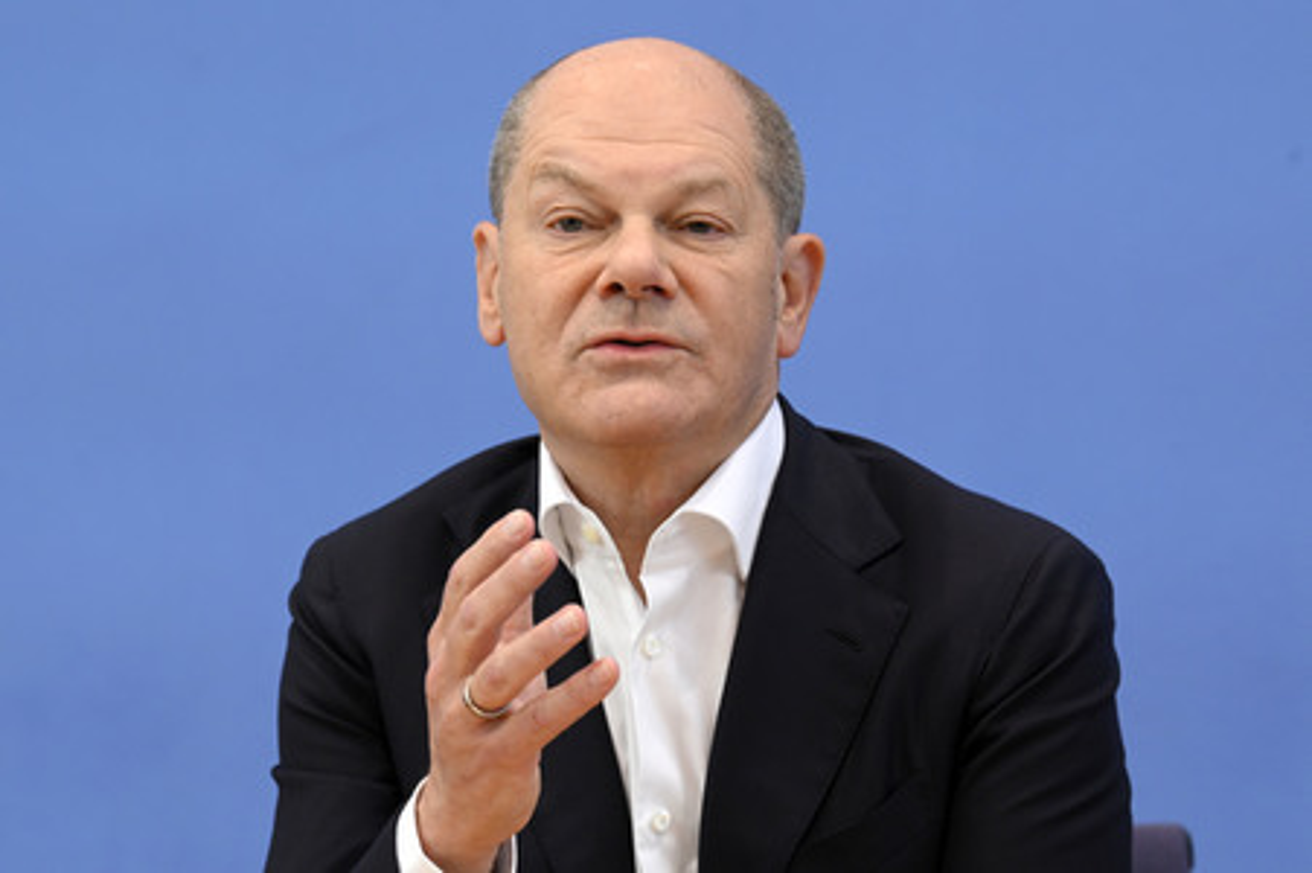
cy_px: 436
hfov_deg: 15.8
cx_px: 656
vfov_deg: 10.5
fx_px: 4734
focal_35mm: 130
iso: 3200
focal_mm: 130
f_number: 6.3
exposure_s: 1/500
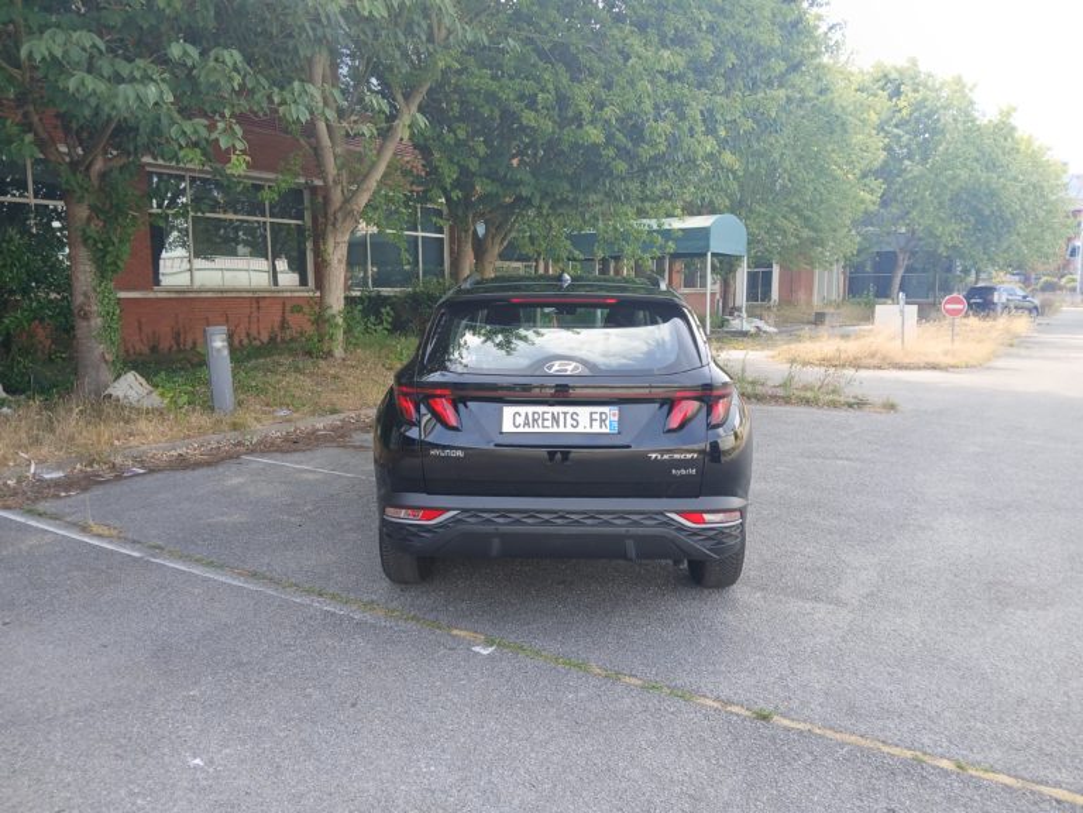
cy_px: 406
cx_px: 542
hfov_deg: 67.3
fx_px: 813
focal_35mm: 26
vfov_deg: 53.1
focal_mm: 3.98
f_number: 1.8
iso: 32
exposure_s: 1/100
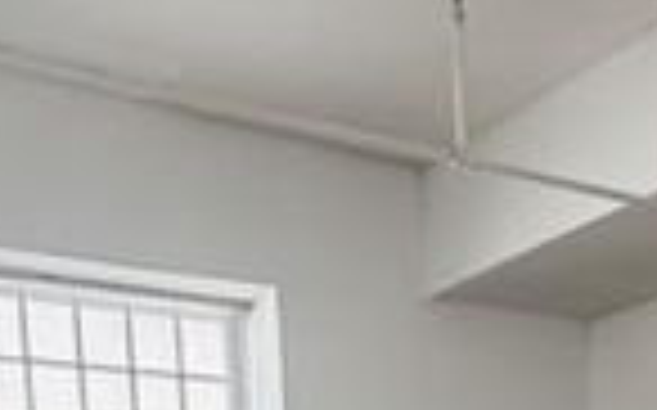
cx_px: 369
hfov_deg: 30.2
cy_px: 885
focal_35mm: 68
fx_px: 1217
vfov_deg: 14.7
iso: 250
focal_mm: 2.22
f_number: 2.2
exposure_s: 1/60
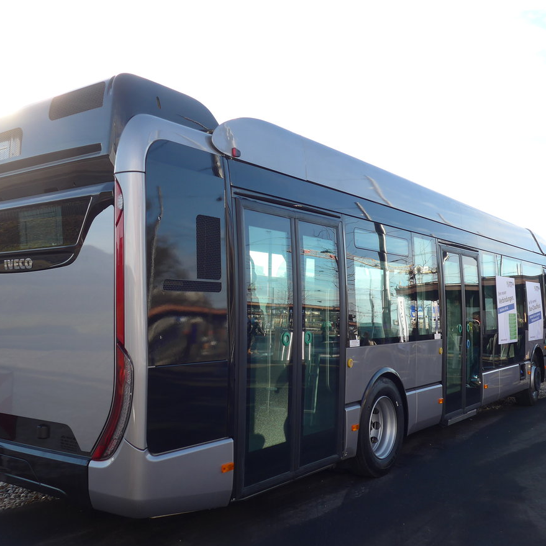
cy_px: 276
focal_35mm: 35
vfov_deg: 47.2
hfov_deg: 47.2
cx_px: 265
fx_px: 625
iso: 80
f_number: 2.8
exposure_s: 1/400
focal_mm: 6
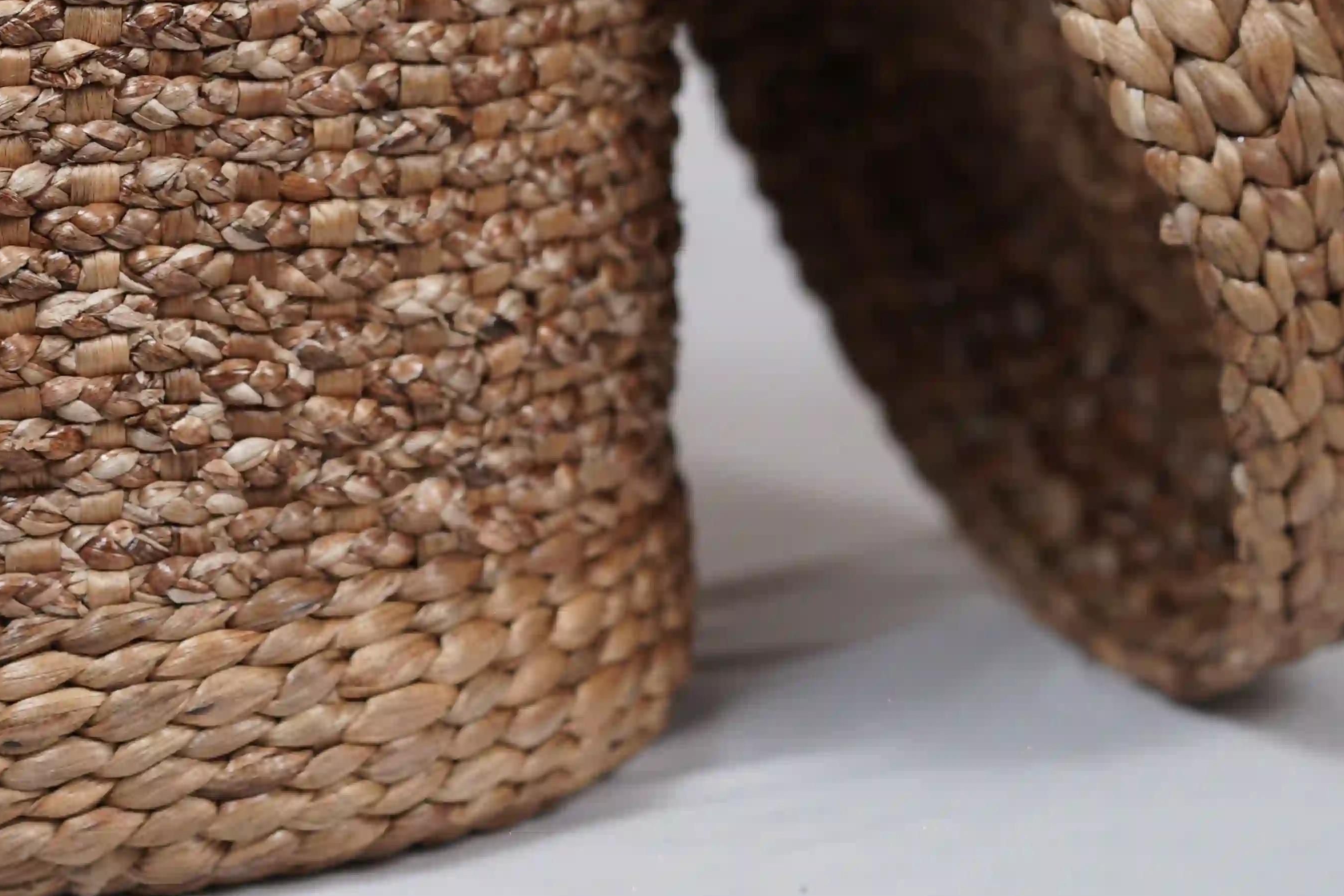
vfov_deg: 11.1
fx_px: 4592
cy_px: 86
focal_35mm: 123
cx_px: 323
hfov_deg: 16.6
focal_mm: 55
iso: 200
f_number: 3.2
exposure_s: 1/125
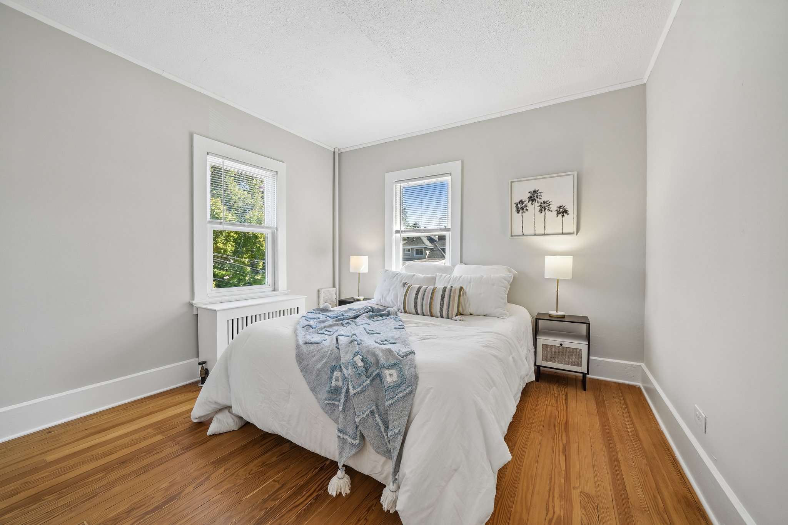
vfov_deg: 85.4
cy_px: 262
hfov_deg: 108.3
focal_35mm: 13
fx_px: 285
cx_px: 394
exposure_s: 1/8
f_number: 10
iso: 100
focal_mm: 13
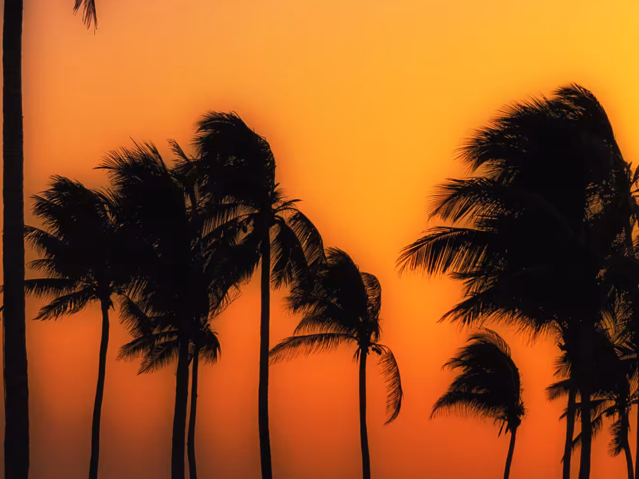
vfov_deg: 8.6
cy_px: 5
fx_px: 3175
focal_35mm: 172
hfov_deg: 11.5
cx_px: 477
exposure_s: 1/800
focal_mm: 25
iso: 100
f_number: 5
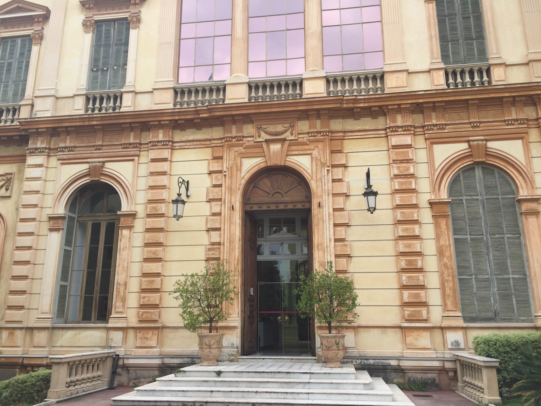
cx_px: 270
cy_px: 203
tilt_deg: +16.2
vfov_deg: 48.2
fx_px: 453
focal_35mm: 29
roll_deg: -0.3
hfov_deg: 61.7
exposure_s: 1/989
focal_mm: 4.15
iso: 32
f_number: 2.2
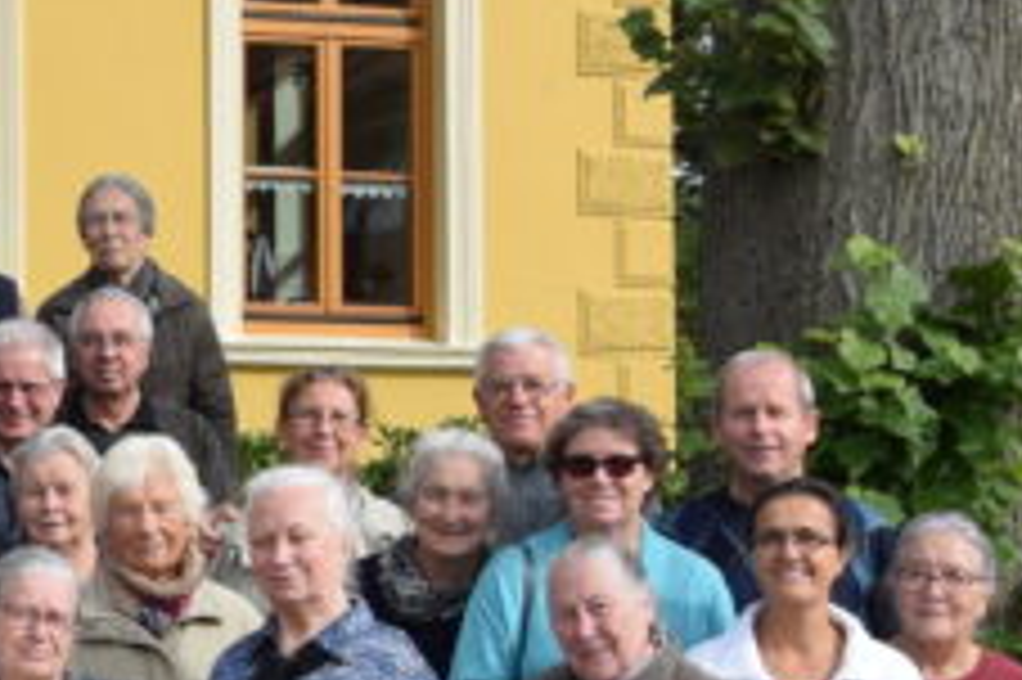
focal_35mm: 142
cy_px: 403
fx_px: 4035
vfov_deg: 9.6
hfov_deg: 13.6
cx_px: -468
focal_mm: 21
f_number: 8
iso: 200
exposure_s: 1/250
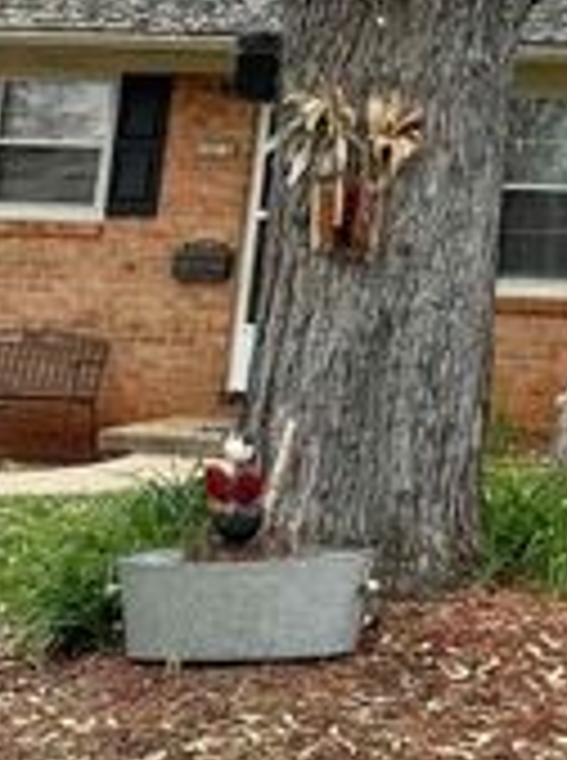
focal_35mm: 95
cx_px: 828
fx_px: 2083
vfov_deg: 19.4
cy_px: -164
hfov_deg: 14.5
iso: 80
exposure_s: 1/2110
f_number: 1.78
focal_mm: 6.76
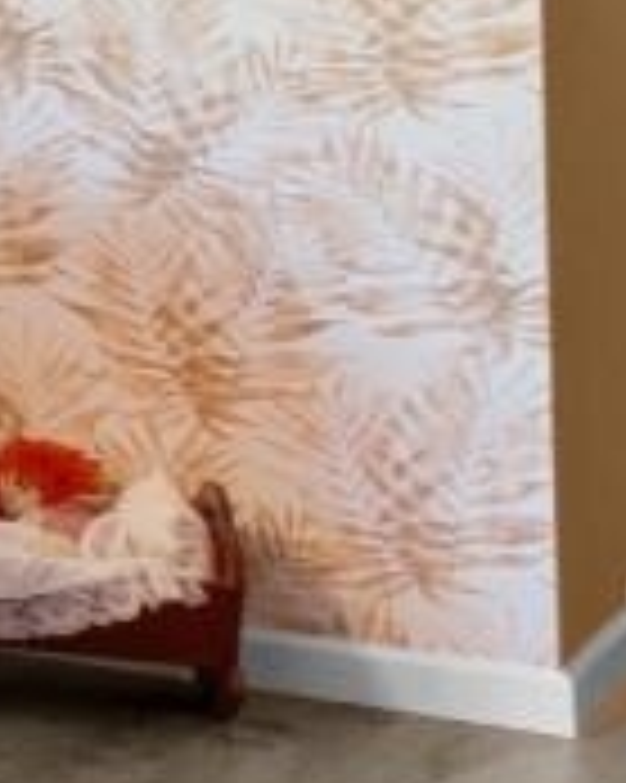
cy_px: -180
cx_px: -2202
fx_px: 3036
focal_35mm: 131
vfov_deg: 14.2
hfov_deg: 7.0
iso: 100
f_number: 4.5
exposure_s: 1/2
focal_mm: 10
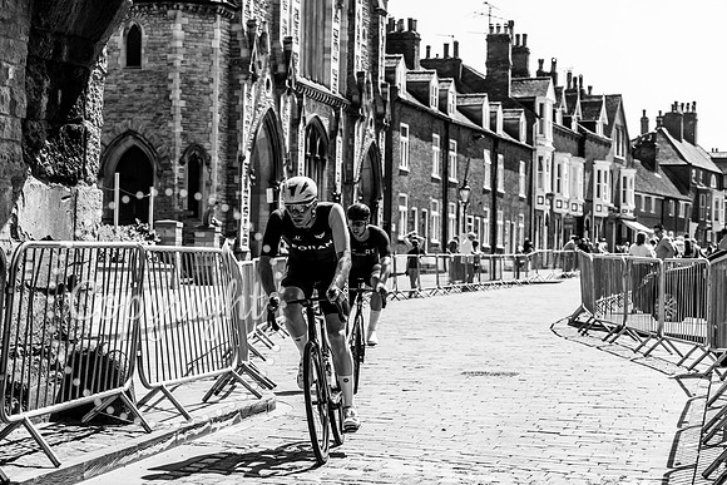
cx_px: 289
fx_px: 1724
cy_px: 238
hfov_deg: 23.8
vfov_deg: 16.0
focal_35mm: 85
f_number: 5
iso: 160
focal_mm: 70
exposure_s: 1/800
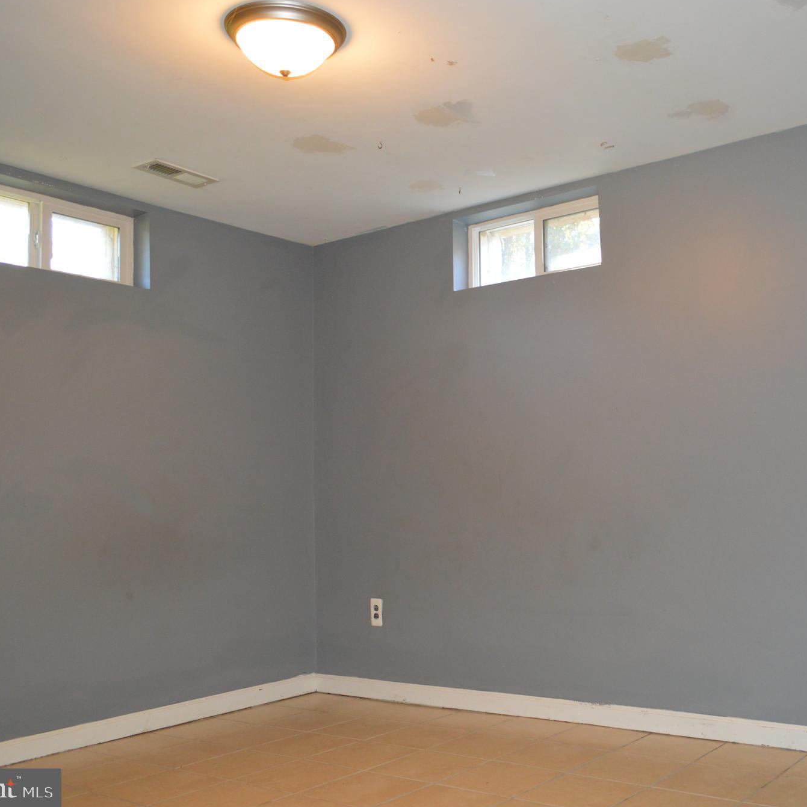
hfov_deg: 46.4
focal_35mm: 35
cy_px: 402
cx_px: 545
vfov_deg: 47.2
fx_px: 923
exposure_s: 1/60
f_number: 3.5
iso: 800
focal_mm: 18
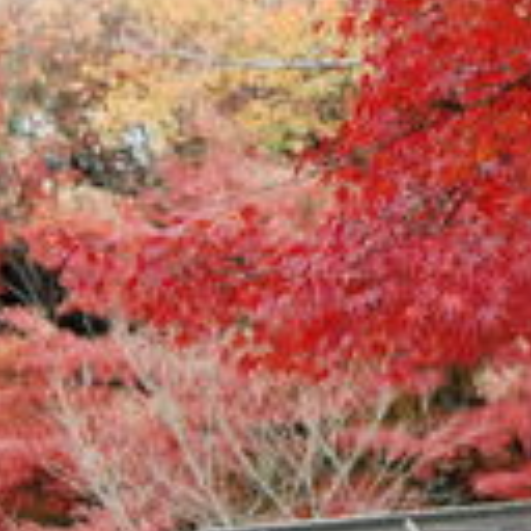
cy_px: 52
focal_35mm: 162
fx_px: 2811
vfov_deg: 10.7
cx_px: 842
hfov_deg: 10.4
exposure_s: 1/125
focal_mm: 34
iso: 220
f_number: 5.6
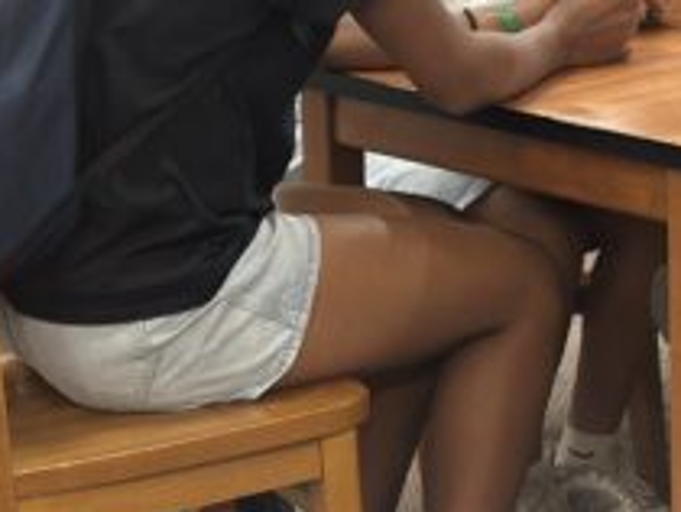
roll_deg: +0.4
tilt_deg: -7.5
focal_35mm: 146
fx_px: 2876
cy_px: -130
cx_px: 853
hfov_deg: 13.1
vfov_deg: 10.0
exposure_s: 1/80
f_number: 1.78
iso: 125
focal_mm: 6.86
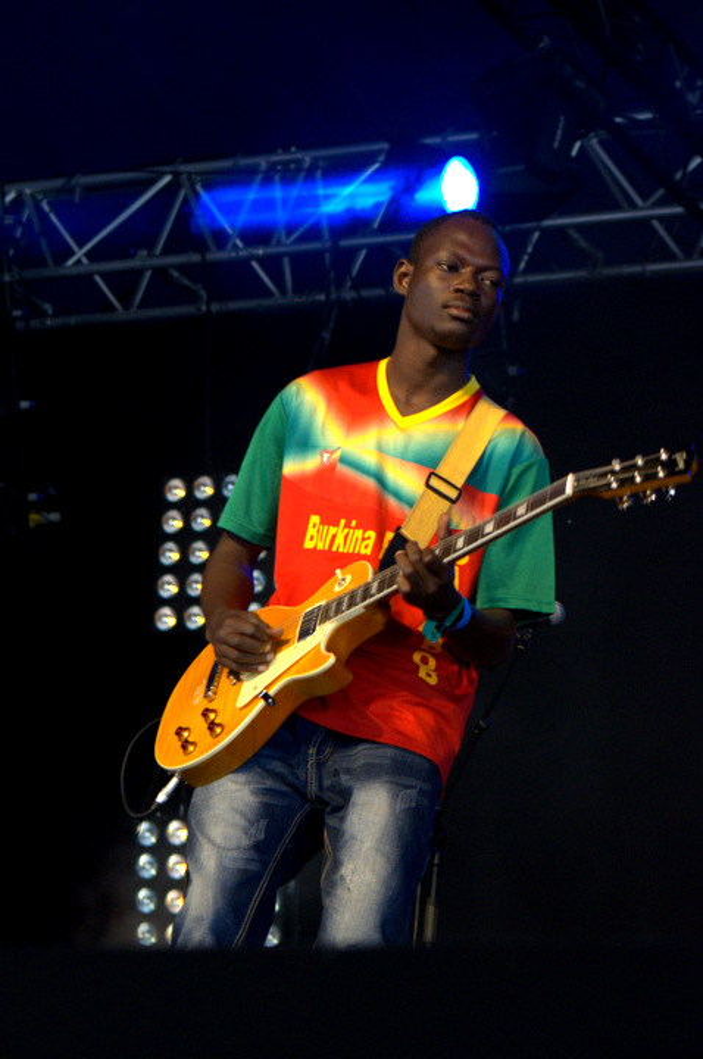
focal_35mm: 105
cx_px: 352
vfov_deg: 19.5
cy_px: 530
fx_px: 3084
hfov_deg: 13.0
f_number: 5
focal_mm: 70
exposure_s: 1/125
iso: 2500
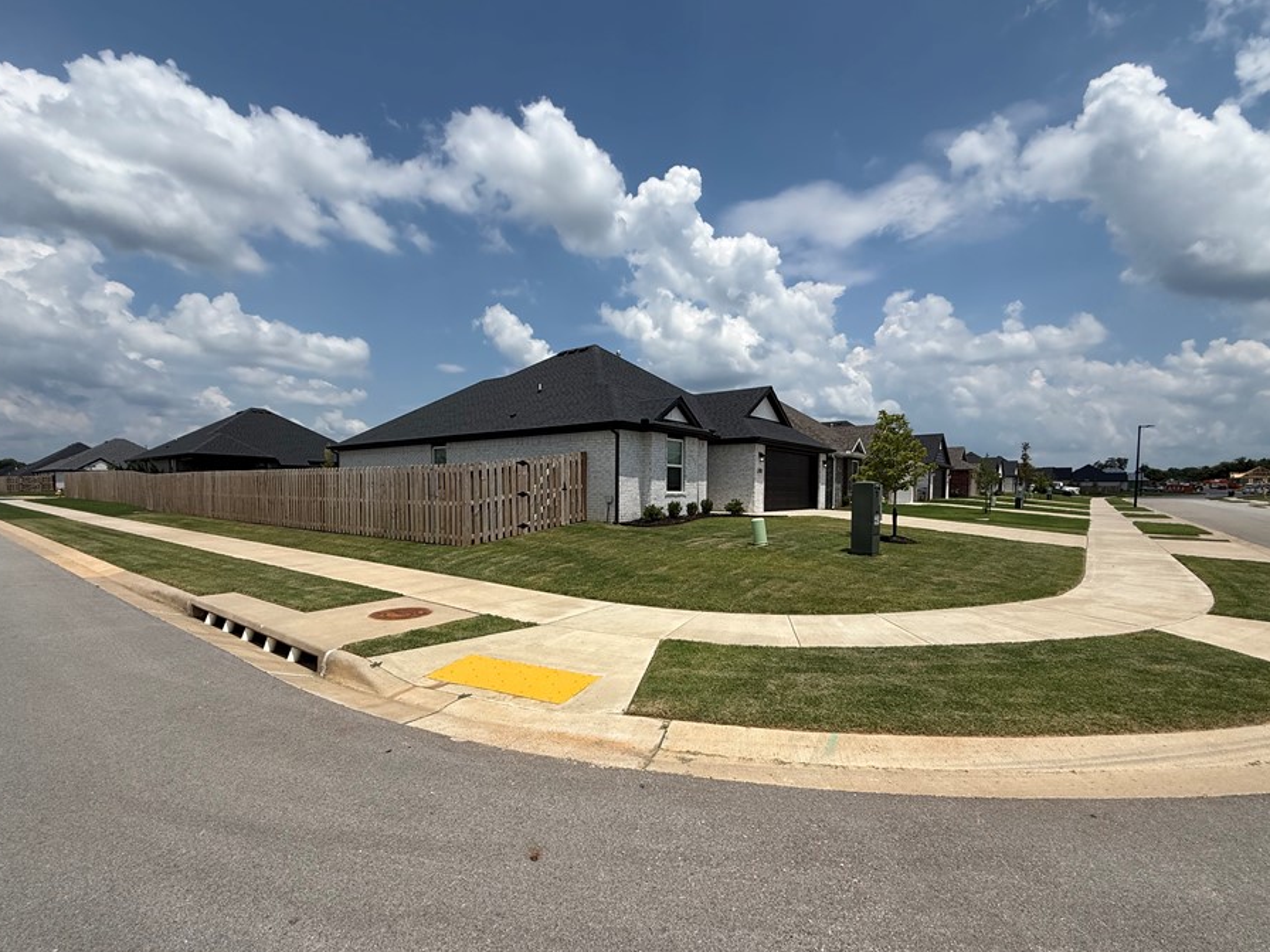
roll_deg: -0.3
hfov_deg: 94.4
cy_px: 520
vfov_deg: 77.9
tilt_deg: -3.2
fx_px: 587
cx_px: 661
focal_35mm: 16
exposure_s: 1/5155
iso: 50
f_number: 2.2
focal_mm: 2.22
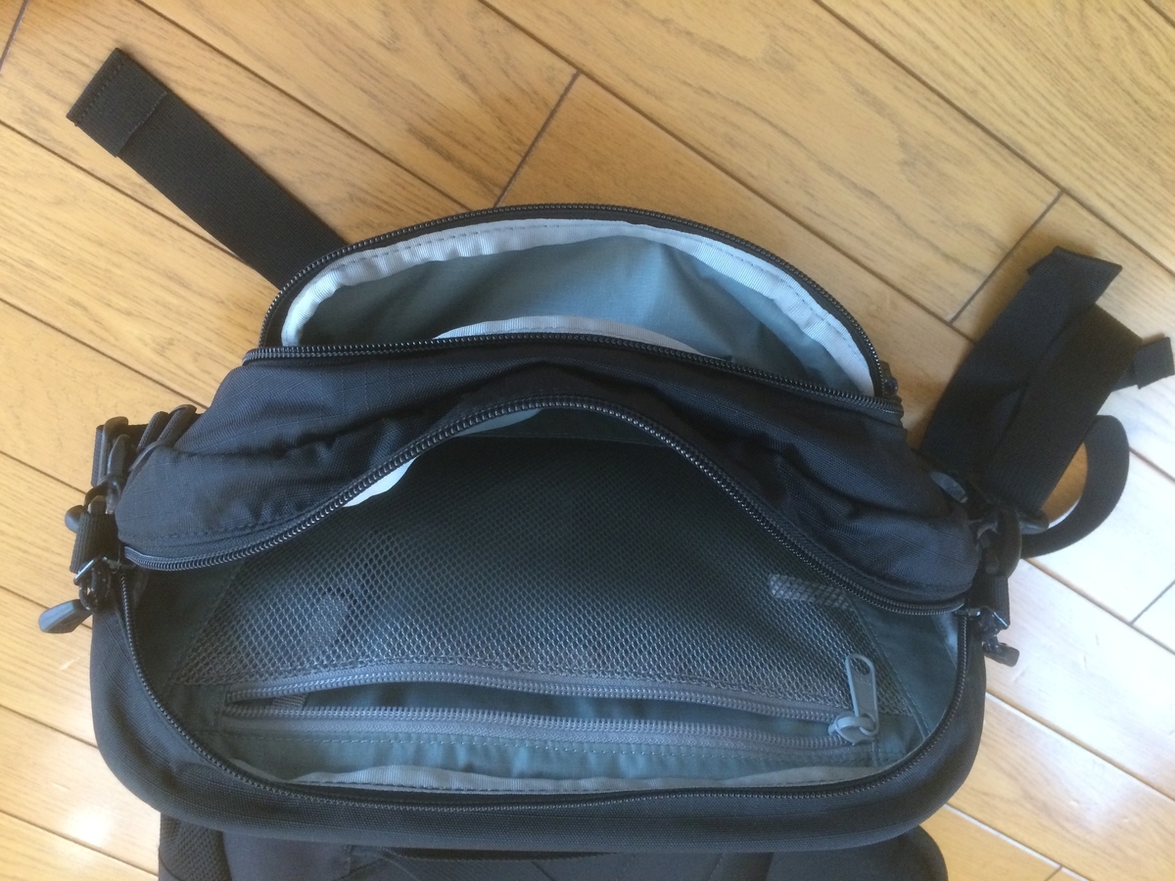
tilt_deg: -63.9
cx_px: 588
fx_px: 984
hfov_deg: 61.7
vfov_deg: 48.2
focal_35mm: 29
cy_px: 440
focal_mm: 4.15
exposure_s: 1/30
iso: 250
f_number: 2.2
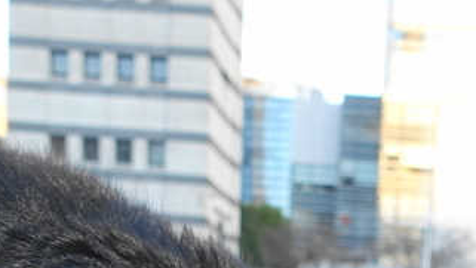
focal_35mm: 94
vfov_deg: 11.5
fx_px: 1187
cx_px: 432
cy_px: 555
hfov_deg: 22.1
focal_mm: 8.8
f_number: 2.8
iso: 250
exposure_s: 1/100
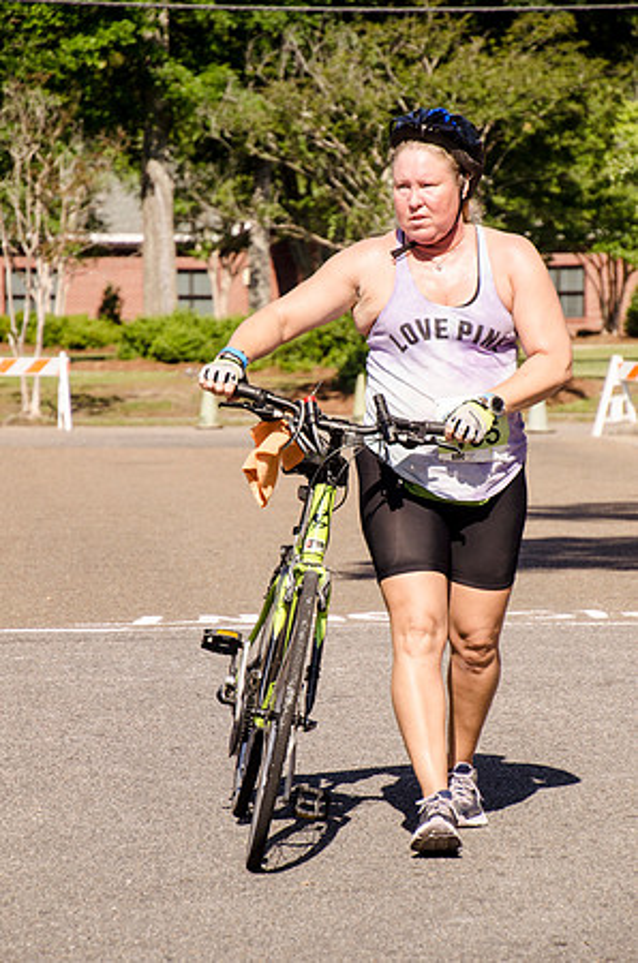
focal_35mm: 165
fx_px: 4406
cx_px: 319
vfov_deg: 12.5
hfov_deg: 8.3
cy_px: 482
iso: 640
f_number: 5.6
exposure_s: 1/2500
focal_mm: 110
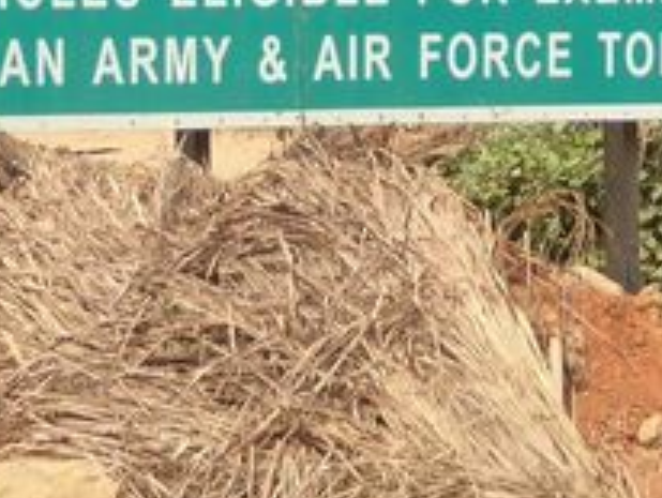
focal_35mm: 415
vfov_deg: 3.6
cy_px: -389
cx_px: 521
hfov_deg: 4.8
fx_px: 7946
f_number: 5
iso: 80
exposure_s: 1/160
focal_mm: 17.5
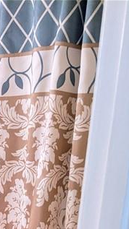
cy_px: 277
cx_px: -136
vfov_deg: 20.9
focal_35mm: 95
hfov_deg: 11.4
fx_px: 578
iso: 39
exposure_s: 1/40
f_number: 1.8
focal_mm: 4.44
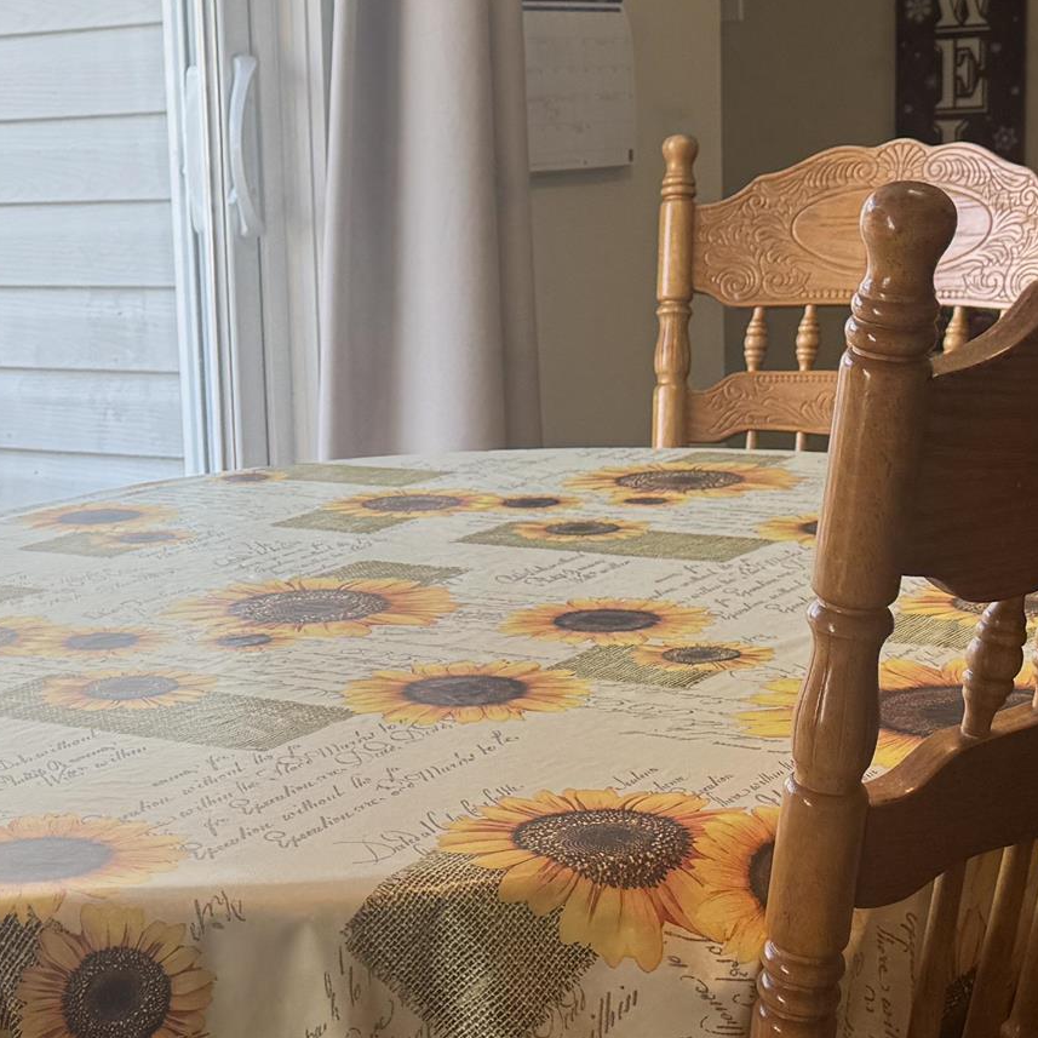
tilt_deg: -7.2
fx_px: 2578
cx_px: 197
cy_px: 477
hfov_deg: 22.4
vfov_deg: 22.8
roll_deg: +3.6
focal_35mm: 76
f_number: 1.78
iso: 64
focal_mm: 6.76
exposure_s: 1/227
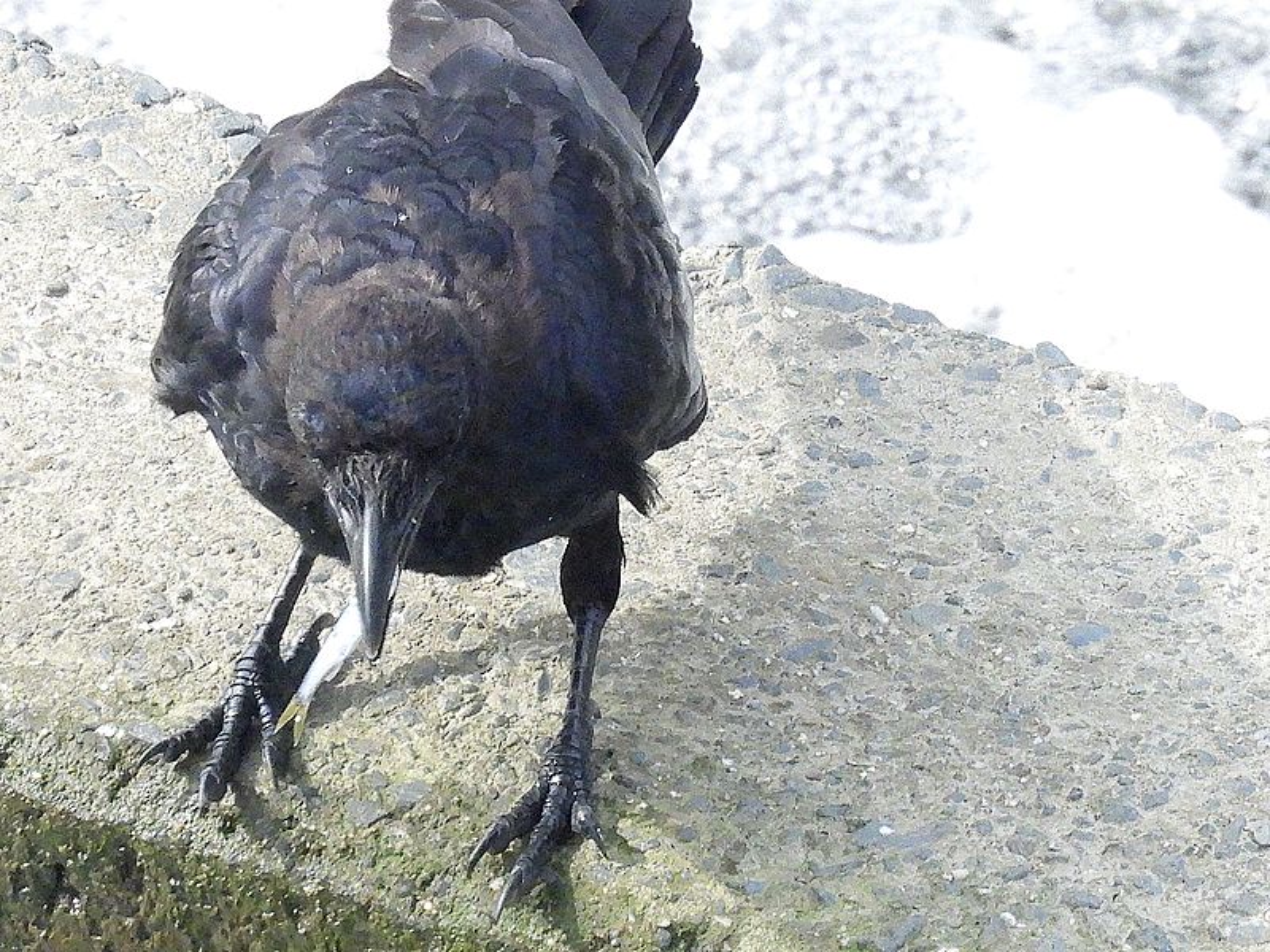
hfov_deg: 1.7
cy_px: 476
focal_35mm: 1200
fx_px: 44026
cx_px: 635
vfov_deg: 1.2
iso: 1400
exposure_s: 1/1600
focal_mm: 214
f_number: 6.3
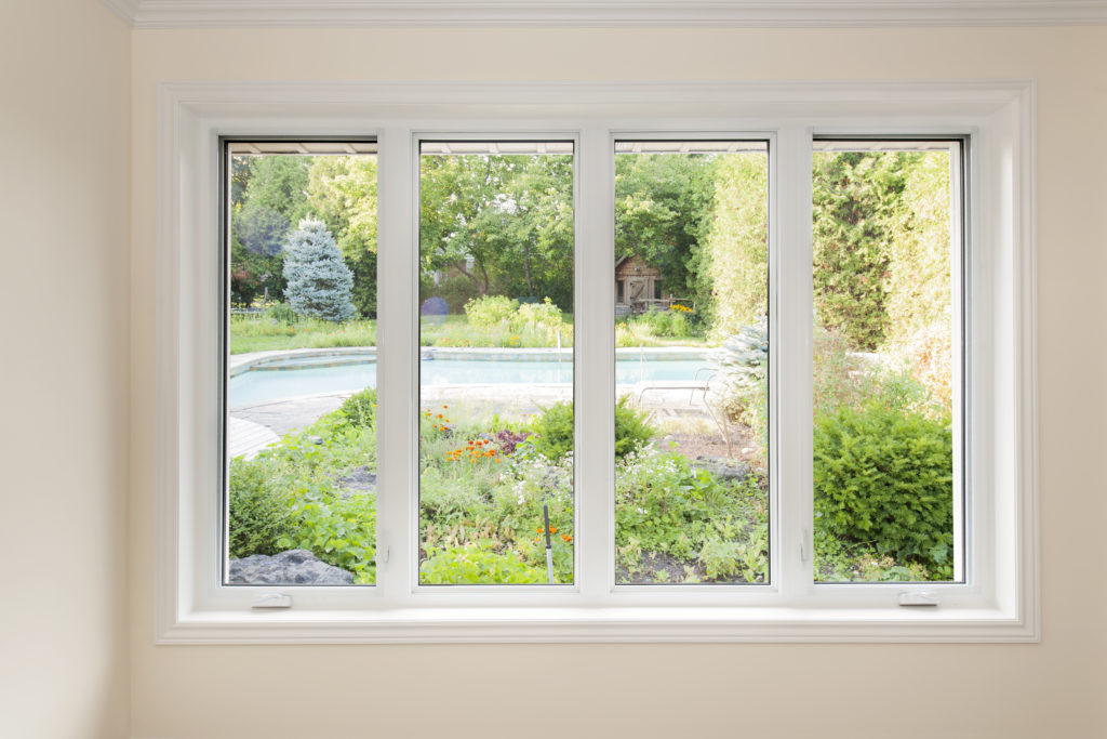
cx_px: 554
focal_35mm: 24
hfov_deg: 73.7
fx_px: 738
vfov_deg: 53.1
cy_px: 370
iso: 100
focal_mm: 24
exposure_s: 1/2
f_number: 7.1
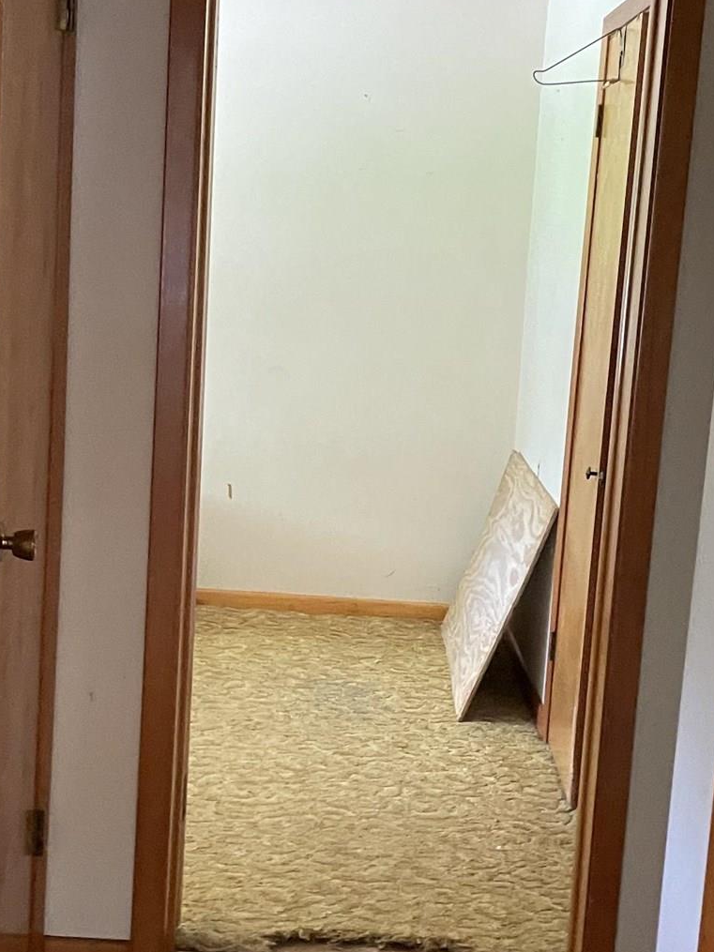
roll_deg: -4.0
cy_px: 561
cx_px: 366
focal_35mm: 59
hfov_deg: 24.8
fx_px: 1623
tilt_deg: -8.1
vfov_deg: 32.6
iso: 500
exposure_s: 1/58
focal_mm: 4.2
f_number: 1.6
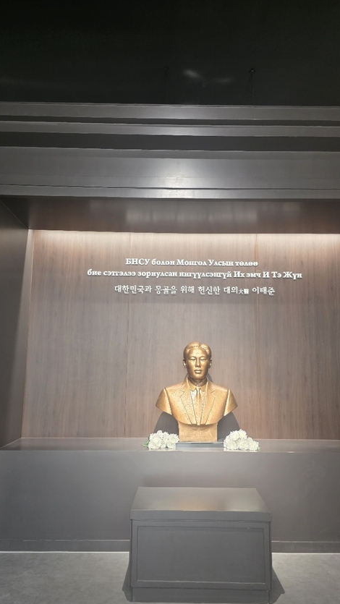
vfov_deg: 71.9
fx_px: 417
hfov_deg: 44.4
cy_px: 306
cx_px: 173
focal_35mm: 26
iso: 640
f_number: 1.7
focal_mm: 6.3
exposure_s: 1/100
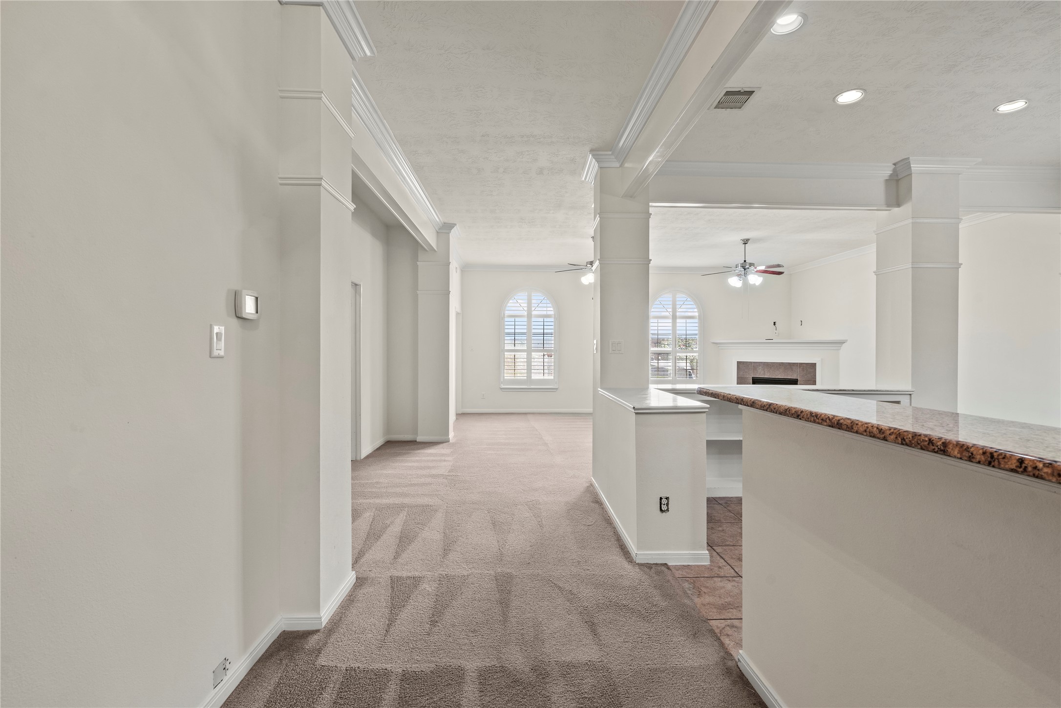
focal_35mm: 16
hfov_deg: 96.7
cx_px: 530
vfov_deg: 73.7
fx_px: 472
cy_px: 354
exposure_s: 1/5
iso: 250
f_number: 9
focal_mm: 16
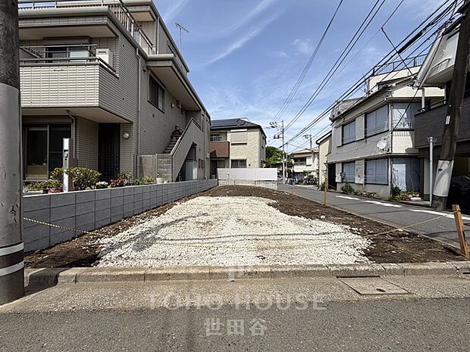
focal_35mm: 14
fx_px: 190
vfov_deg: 85.7
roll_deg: -0.3
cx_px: 235
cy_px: 176
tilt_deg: +0.5
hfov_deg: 102.1
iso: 20
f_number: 2.2
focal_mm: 2.22
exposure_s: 1/985
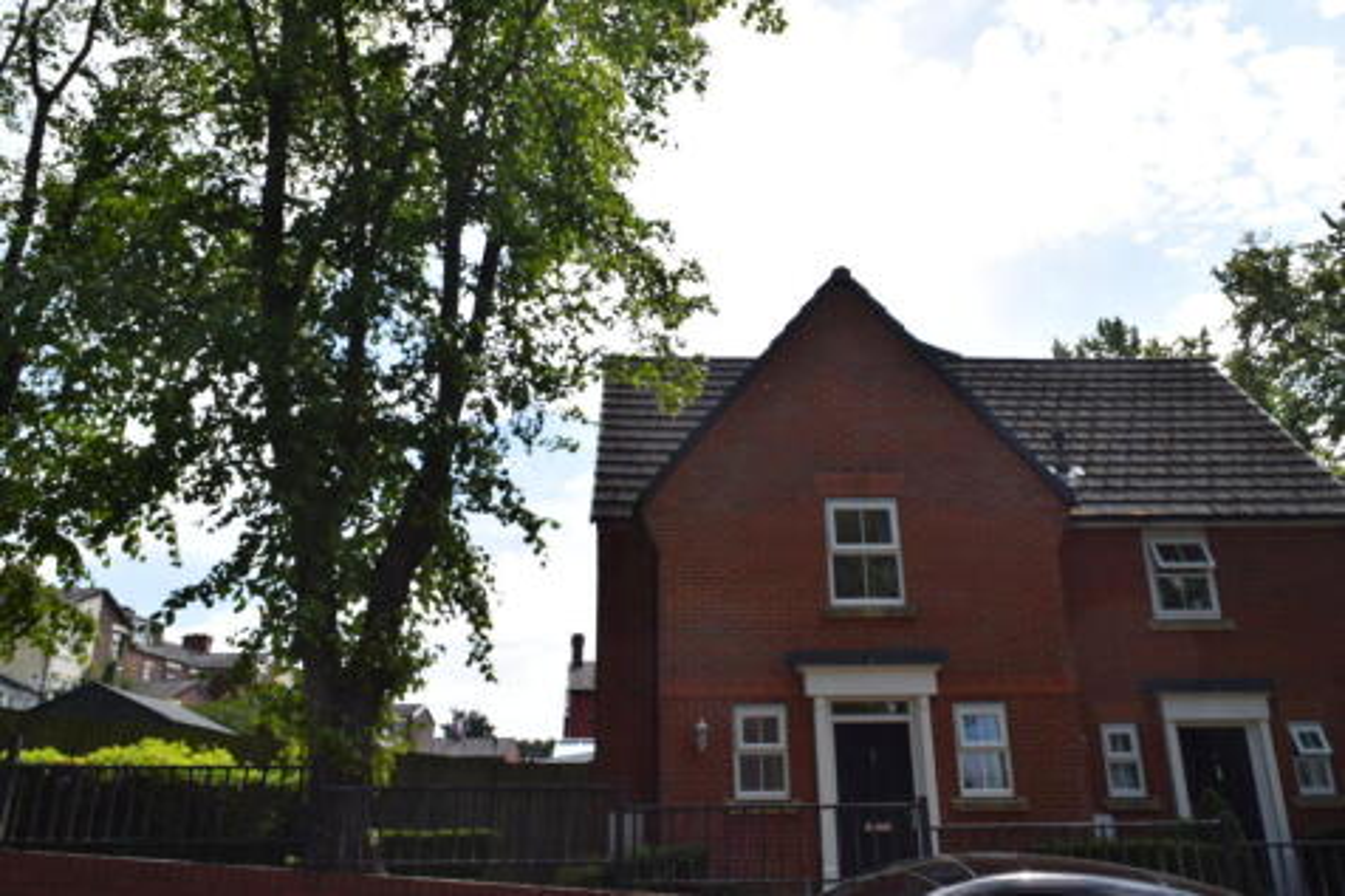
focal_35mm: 27
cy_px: 448
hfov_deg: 67.4
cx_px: 672
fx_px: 1008
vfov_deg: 47.9
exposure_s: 1/200
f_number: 14
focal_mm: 18
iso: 100
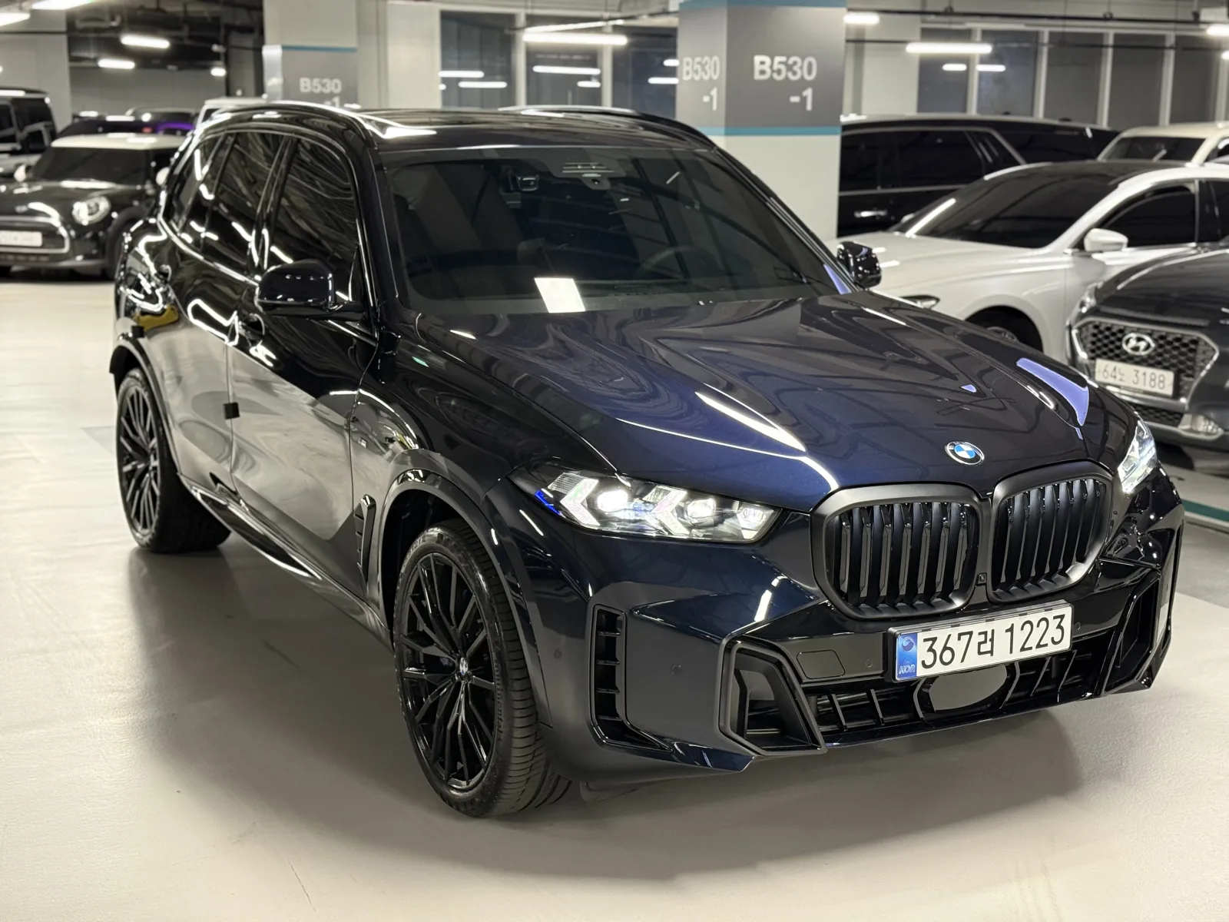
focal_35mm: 48
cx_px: 614
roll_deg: -0.5
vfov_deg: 30.3
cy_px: 461
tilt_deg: -11.0
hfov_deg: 39.7
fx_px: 1704
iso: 320
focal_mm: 6.76
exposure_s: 1/40
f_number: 1.78
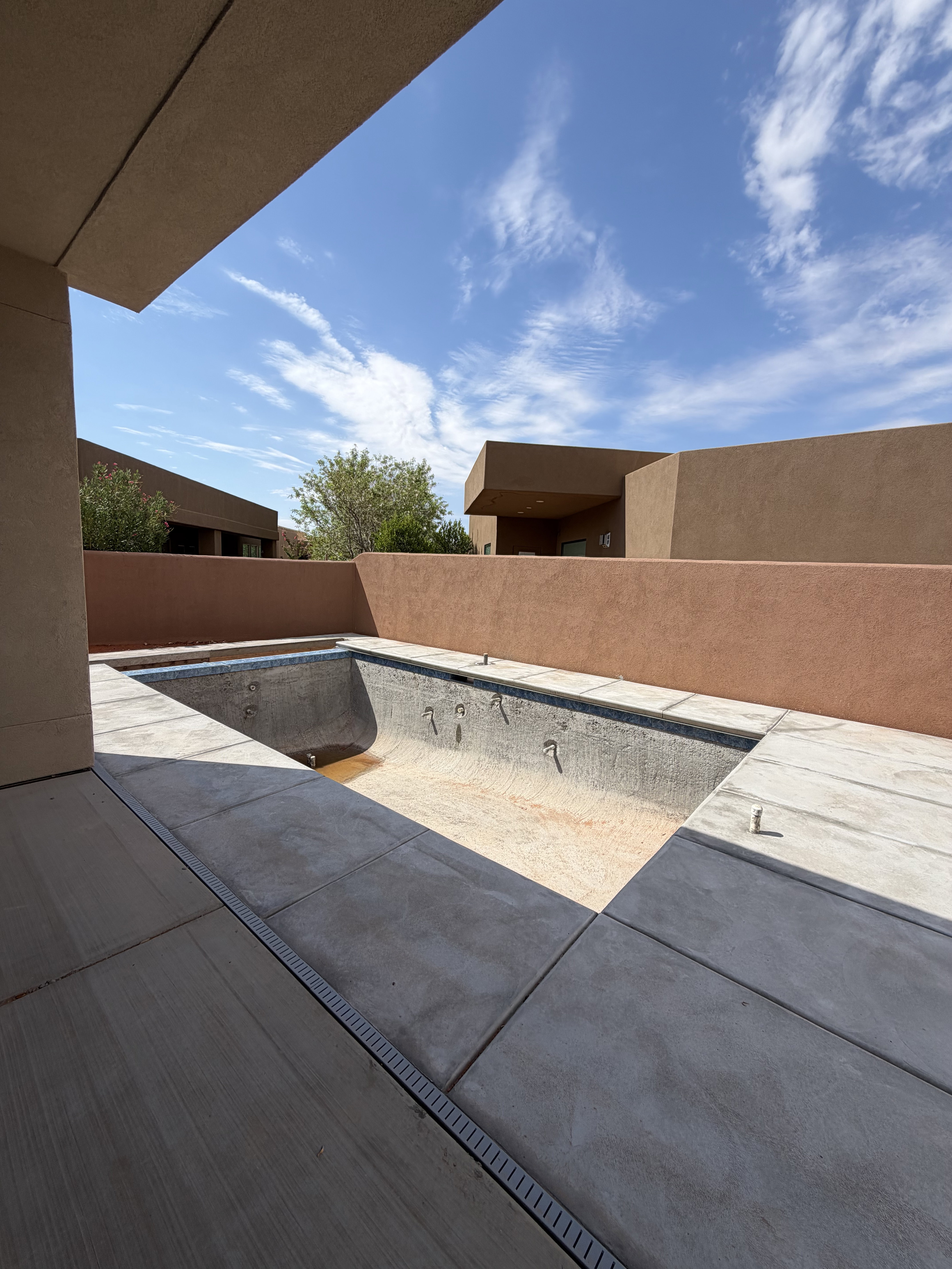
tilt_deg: -6.2
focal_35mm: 14
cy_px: 634
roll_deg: -1.6
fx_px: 513
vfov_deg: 102.1
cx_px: 476
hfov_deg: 85.7
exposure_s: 1/1050
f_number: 2.2
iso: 20
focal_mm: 2.22
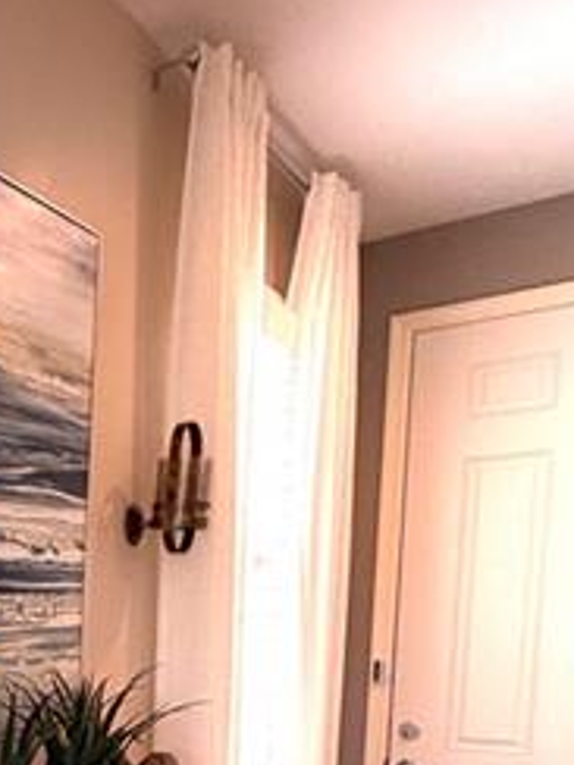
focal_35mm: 44
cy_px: 724
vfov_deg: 39.1
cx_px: -295
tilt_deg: -4.8
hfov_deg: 24.9
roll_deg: -0.1
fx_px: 973
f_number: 2.2
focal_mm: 2.22
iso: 80
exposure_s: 1/120
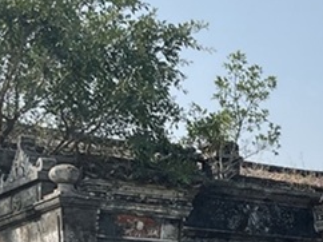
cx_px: 342
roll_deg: +2.9
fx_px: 876
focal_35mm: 94
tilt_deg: +2.6
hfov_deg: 20.1
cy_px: 301
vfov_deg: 15.1
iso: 16
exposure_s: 1/1577
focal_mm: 3
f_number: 1.8
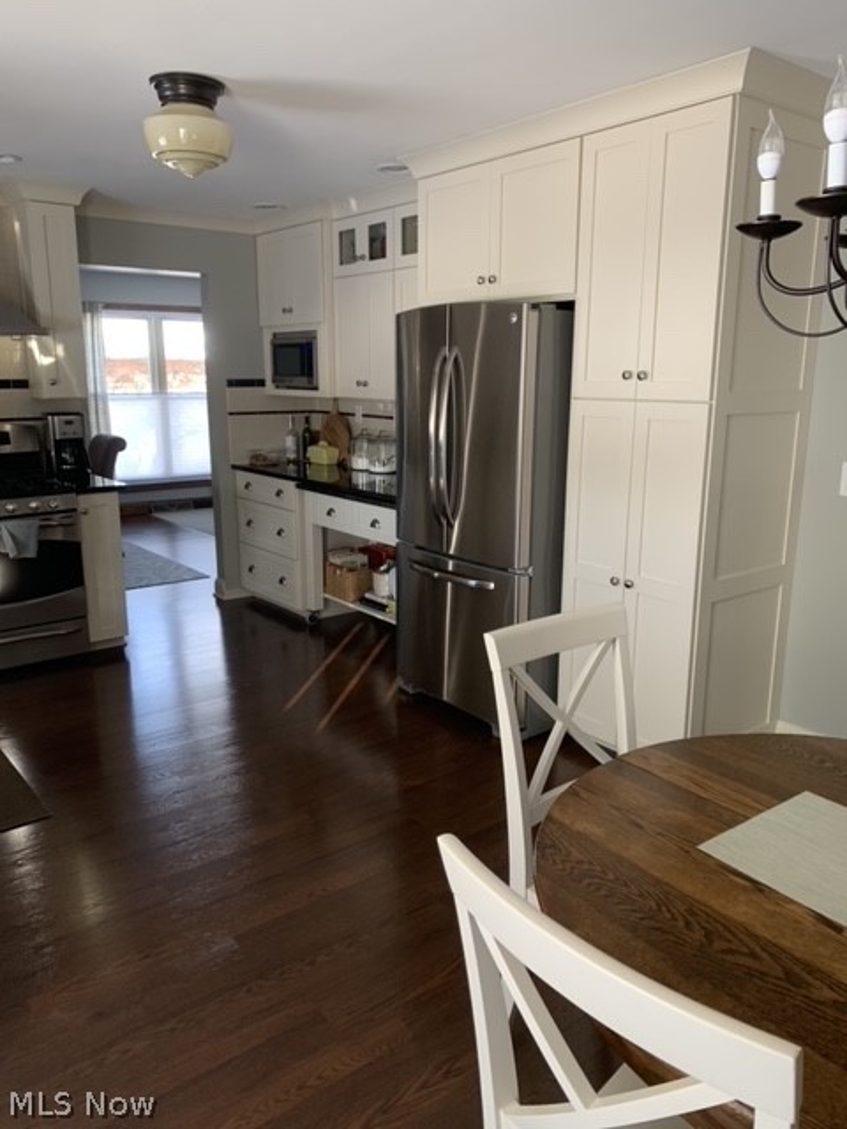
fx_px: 848
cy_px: 564
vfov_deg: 67.3
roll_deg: -1.2
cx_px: 424
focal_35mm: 26
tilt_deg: -12.2
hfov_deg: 53.1
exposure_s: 1/69
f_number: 1.8
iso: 100
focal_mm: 4.25
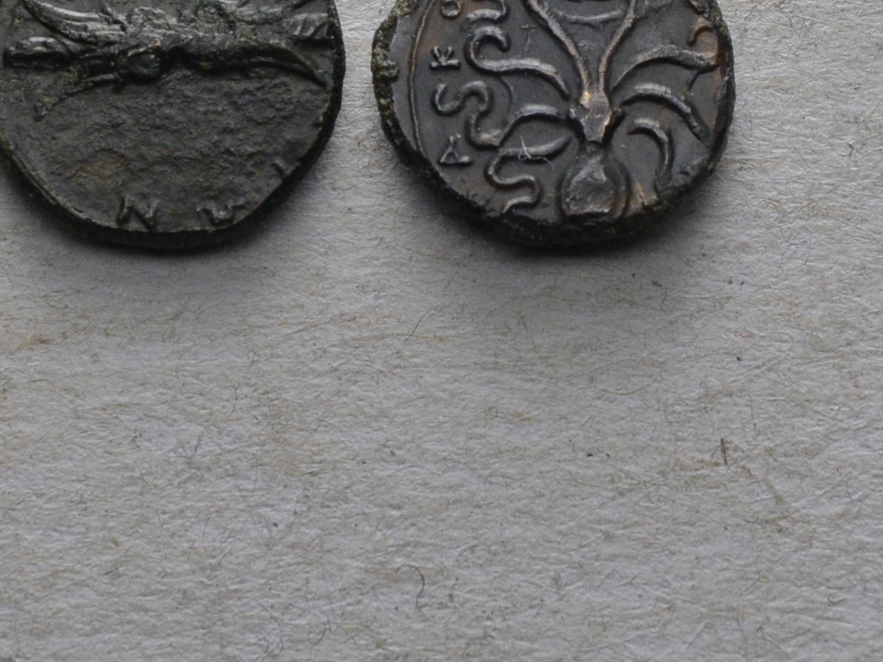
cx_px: 371
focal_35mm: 190
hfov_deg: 10.4
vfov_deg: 7.8
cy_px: 59
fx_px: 4849
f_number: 14
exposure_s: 1/250
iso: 400
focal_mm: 55
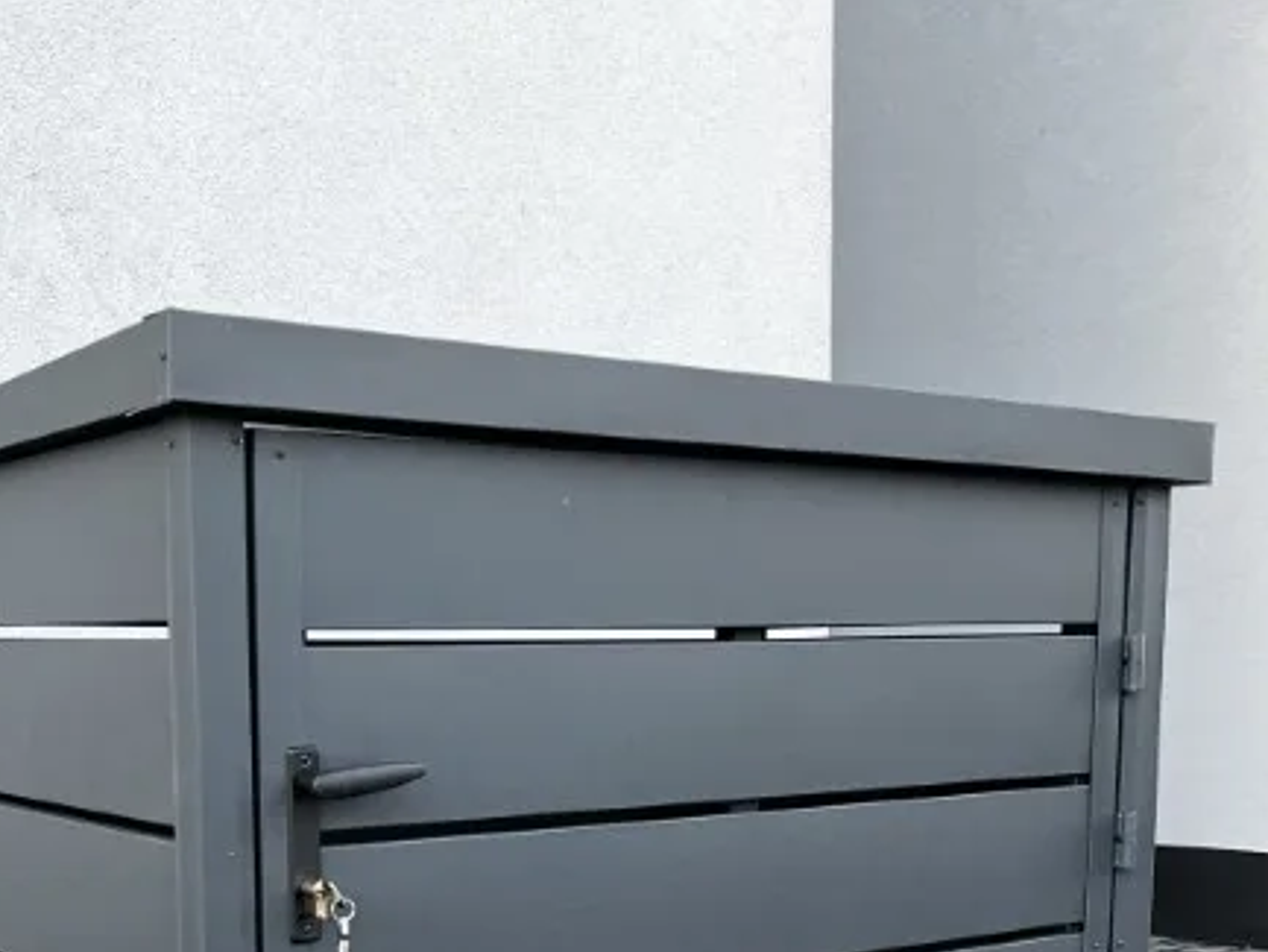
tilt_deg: -4.6
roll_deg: +1.0
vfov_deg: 28.9
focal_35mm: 48
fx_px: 1759
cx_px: 433
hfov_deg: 39.2
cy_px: 876
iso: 100
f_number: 1.5
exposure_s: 1/121
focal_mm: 5.7
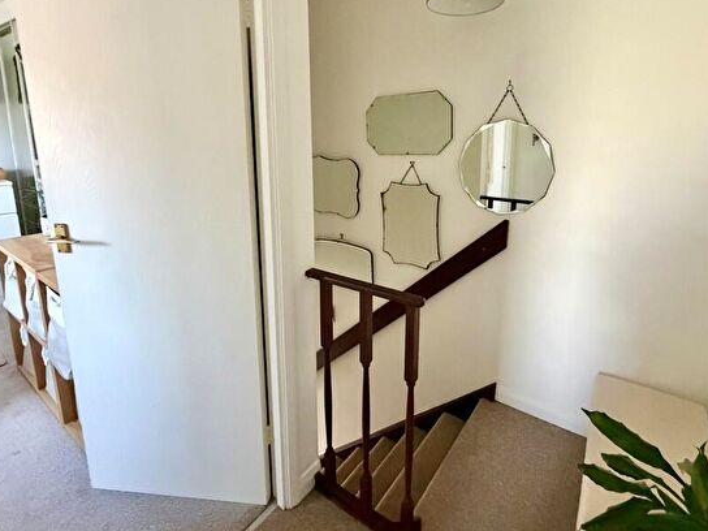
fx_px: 368
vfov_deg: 70.7
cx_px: 397
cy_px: 208
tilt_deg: -9.2
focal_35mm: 18
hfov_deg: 87.3
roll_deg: -0.8
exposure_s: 1/60
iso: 1000
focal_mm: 2.22
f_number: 2.2
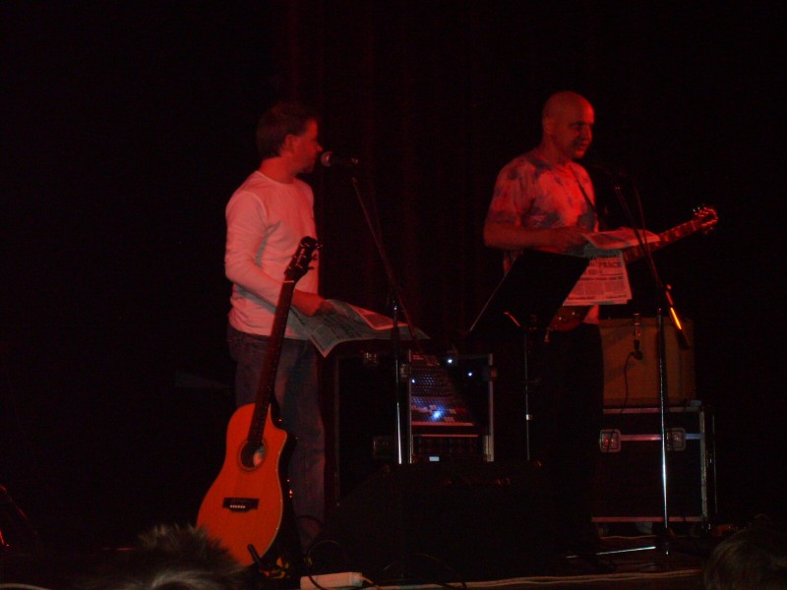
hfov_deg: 21.3
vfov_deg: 16.1
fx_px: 2092
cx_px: 394
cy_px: 295
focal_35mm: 92
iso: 253
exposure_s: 1/60
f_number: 4.6
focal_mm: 15.5
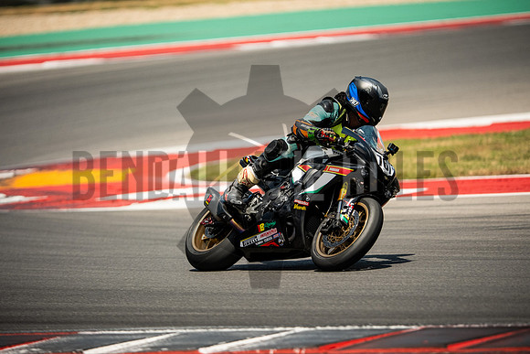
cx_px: 265
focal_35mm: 300
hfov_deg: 6.9
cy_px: 177
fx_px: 4417
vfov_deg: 4.6
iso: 1000
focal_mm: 200
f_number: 2
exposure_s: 1/1000
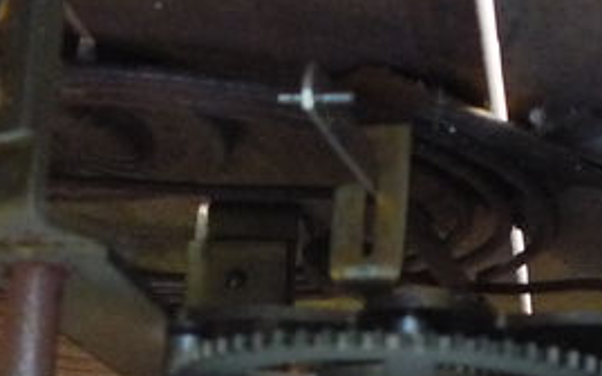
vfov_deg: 11.0
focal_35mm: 118
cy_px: 385
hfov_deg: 17.7
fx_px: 1936
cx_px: 340
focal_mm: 5.2
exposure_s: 1/25
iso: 400
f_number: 3.3
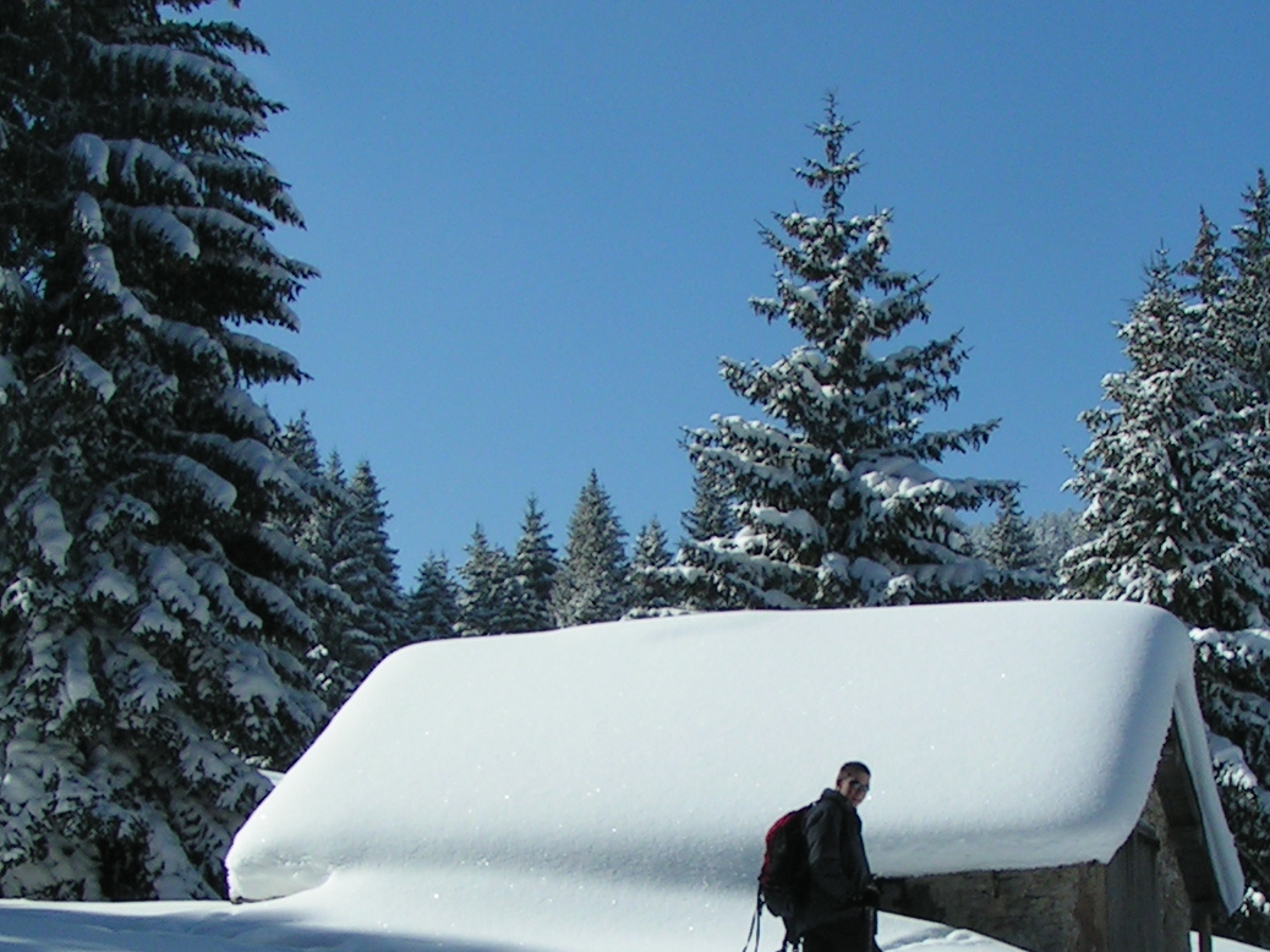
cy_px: 754
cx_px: 672
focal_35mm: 75
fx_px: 2751
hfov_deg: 26.0
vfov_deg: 19.4
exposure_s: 1/1000
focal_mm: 5.8
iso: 50
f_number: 5.6
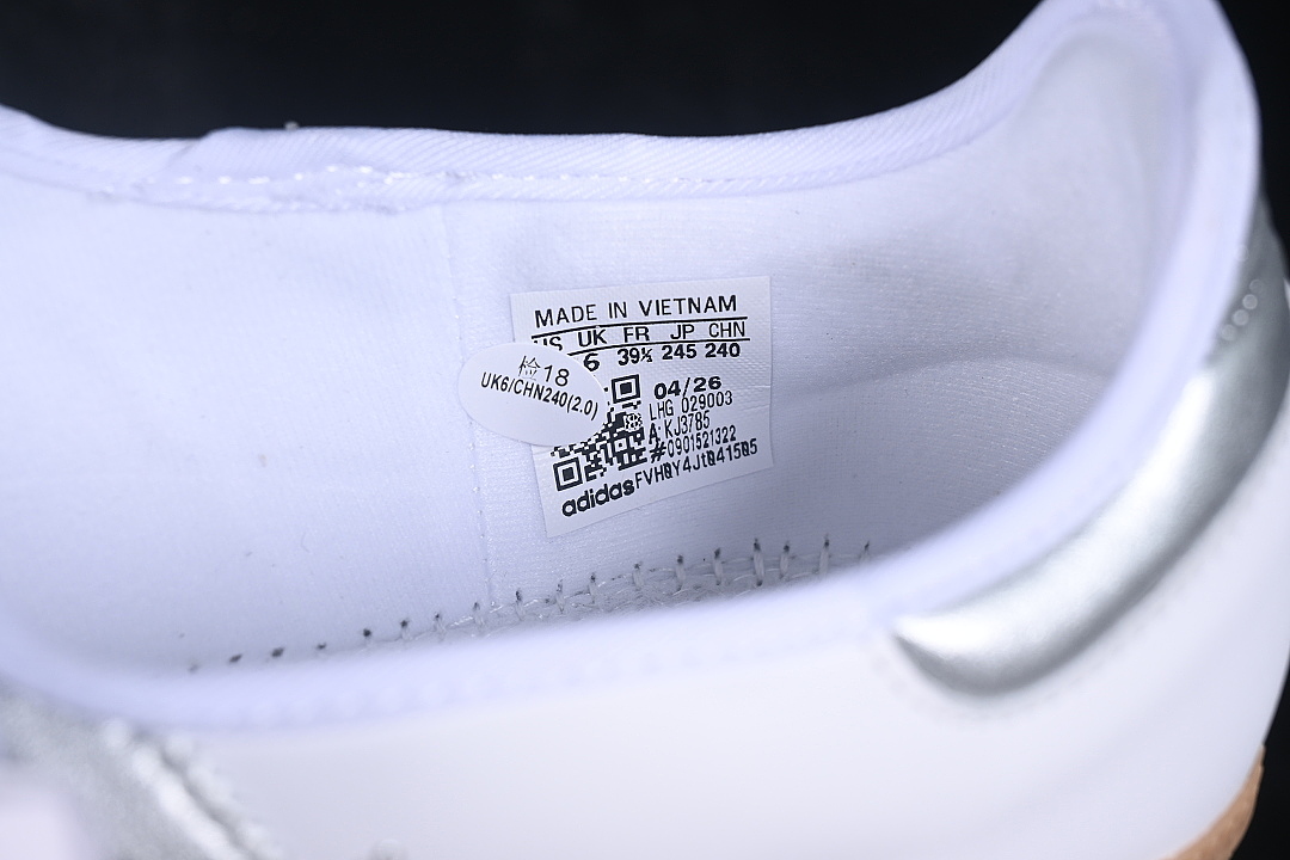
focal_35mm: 75
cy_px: 430
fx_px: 2687
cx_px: 645
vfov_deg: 18.2
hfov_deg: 27.0
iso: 160
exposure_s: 1/80
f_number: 7.1
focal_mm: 50
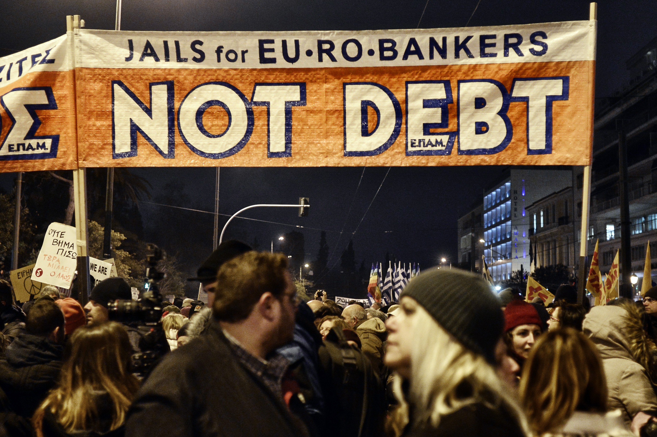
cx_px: 328
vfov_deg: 37.8
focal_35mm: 35
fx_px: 638
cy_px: 218
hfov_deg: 54.5
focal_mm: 35
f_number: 2.8
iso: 2500
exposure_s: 1/80
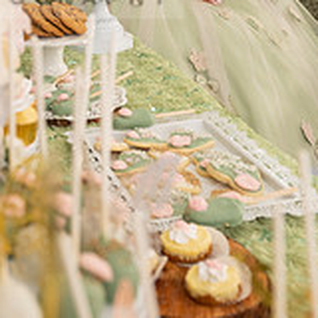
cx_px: 16
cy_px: -29
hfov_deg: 22.6
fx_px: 769
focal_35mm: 74
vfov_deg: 22.1
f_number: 4.5
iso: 500
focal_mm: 24
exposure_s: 1/100
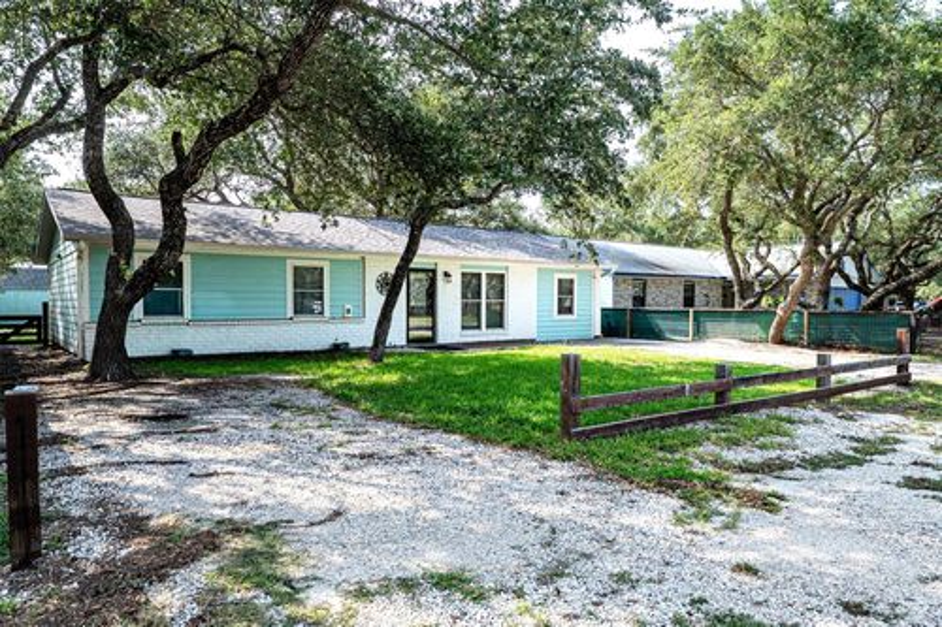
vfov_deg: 70.4
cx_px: 471
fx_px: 445
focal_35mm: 17
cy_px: 314
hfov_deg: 93.3
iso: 400
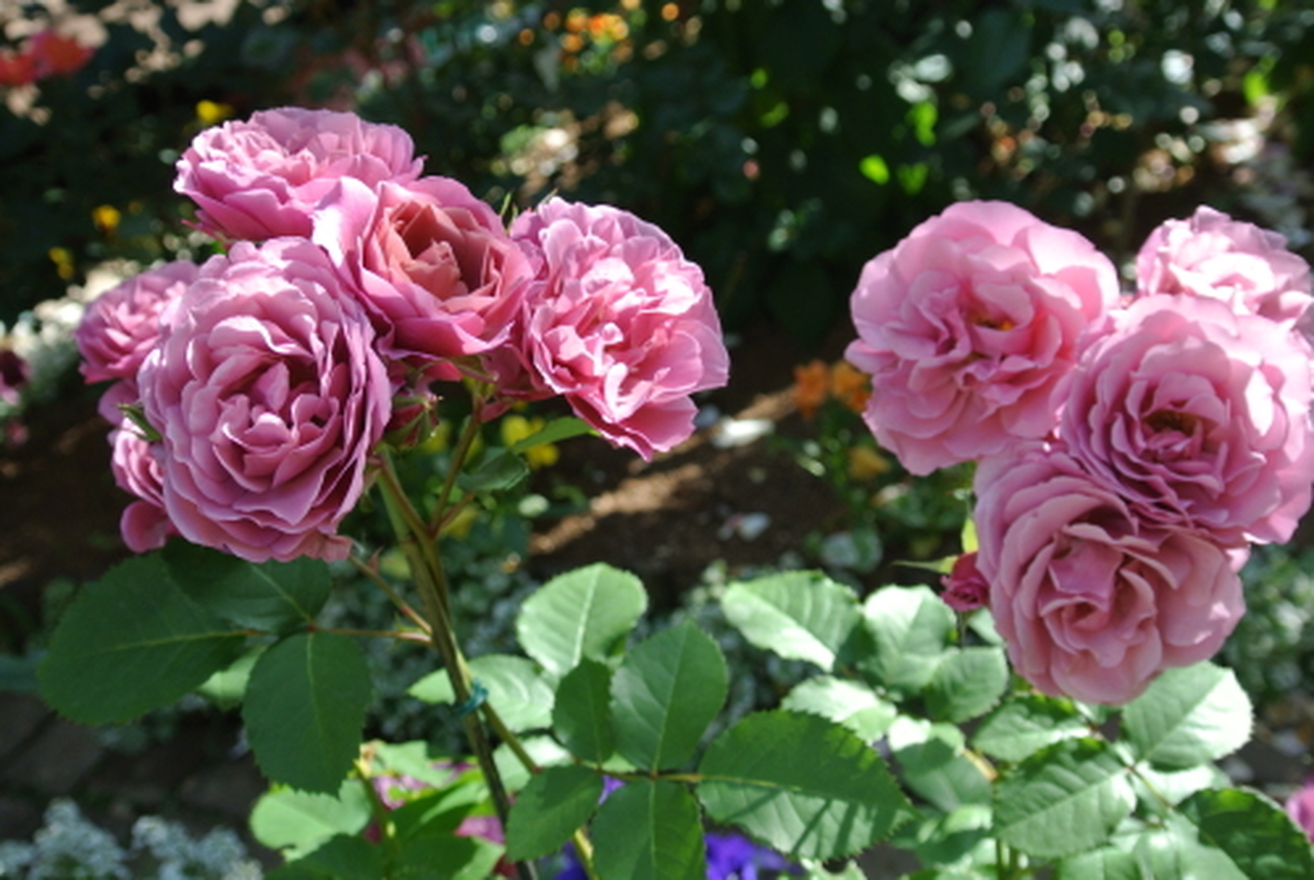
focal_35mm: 40
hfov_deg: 48.4
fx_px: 1462
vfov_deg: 33.5
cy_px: 440
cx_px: 657
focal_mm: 15.1
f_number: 4.2
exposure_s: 1/160
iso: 100
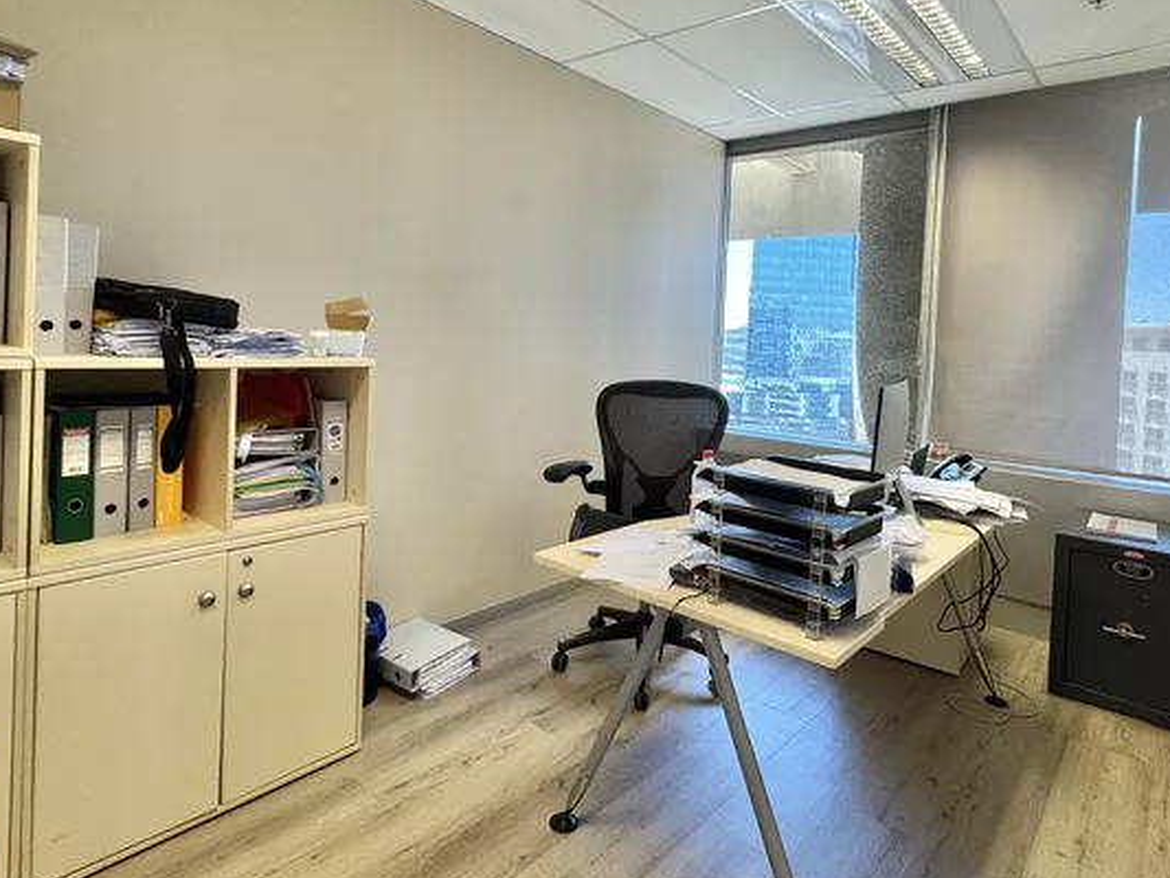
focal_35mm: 21
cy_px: 353
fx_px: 710
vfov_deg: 62.9
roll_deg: -2.5
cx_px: 606
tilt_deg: -1.9
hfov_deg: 78.9
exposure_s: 1/100
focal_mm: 2.22
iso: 100
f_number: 2.2
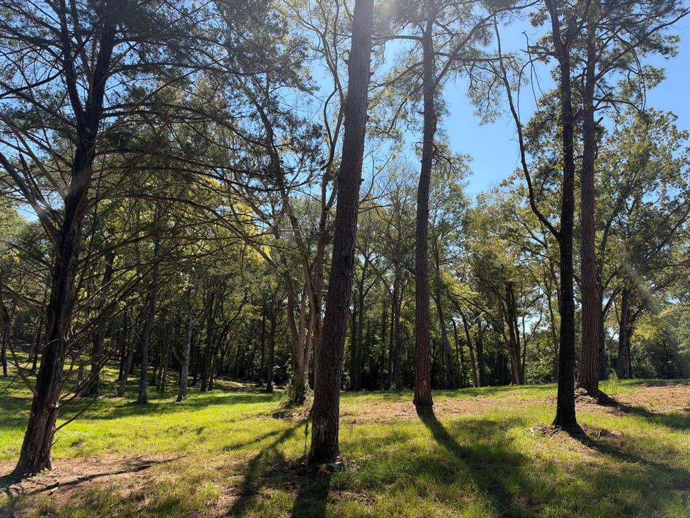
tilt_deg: +11.1
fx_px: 478
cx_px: 345
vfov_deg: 56.8
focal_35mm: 24
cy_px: 259
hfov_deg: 71.6
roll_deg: -3.0
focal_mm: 6.93
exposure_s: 1/1883
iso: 80
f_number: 1.8
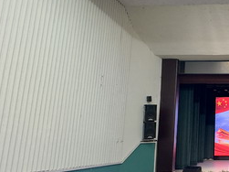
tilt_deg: +8.8
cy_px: 90
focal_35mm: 39
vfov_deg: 36.8
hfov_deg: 39.0
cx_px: 255
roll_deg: +0.2
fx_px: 258
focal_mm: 2.22
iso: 160
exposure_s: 1/120
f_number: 2.2
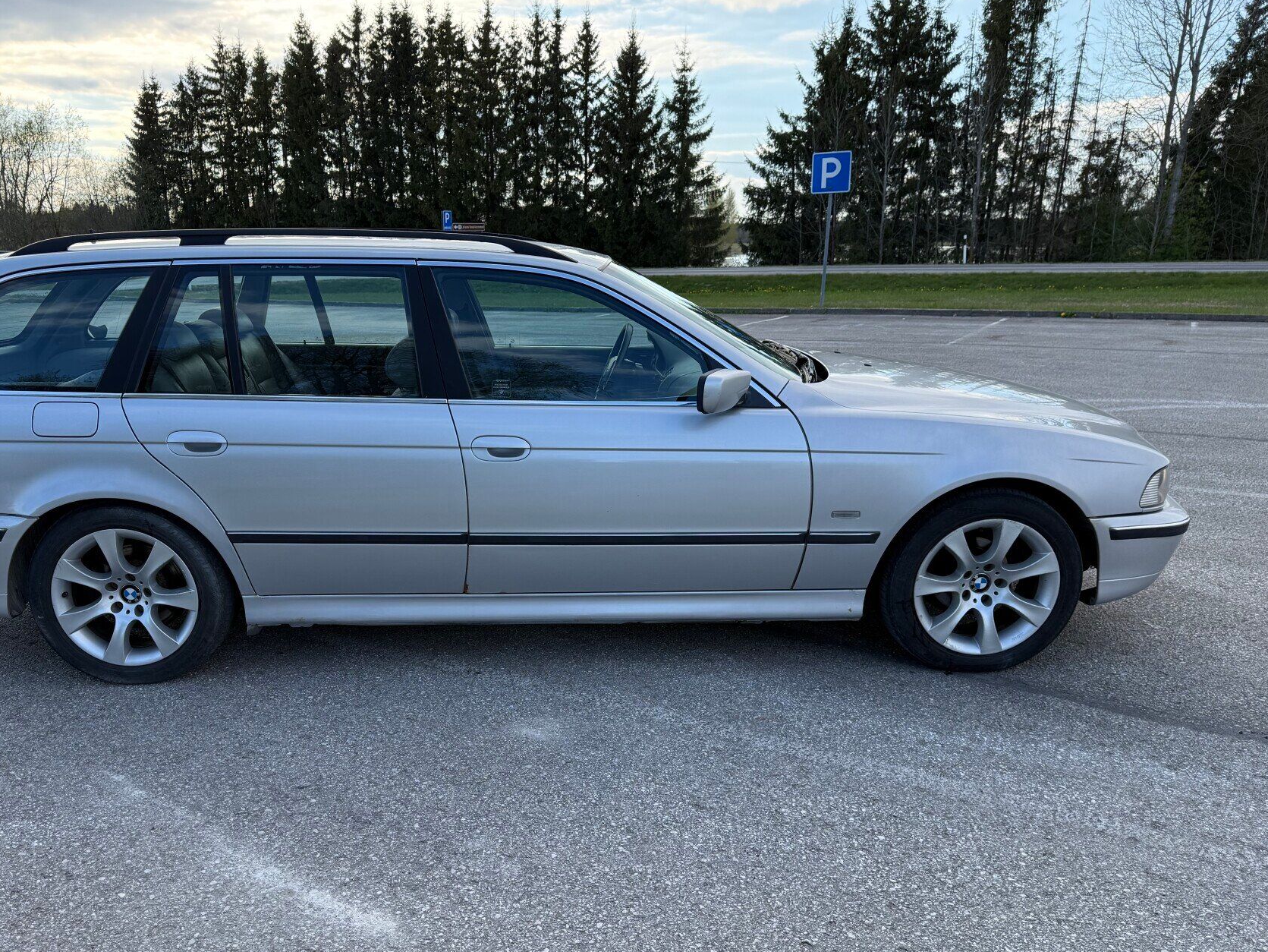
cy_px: 545
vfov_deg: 49.6
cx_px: 544
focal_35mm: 28
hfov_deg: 63.1
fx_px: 1026
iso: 100
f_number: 1.78
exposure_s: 1/1361
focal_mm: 6.76
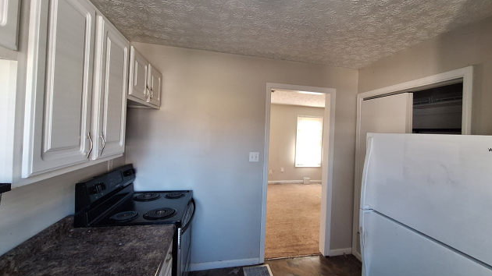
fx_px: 196
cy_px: 131
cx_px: 260
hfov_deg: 102.9
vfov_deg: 70.4
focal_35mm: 15
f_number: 2.2
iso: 160
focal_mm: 1.74
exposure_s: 1/33
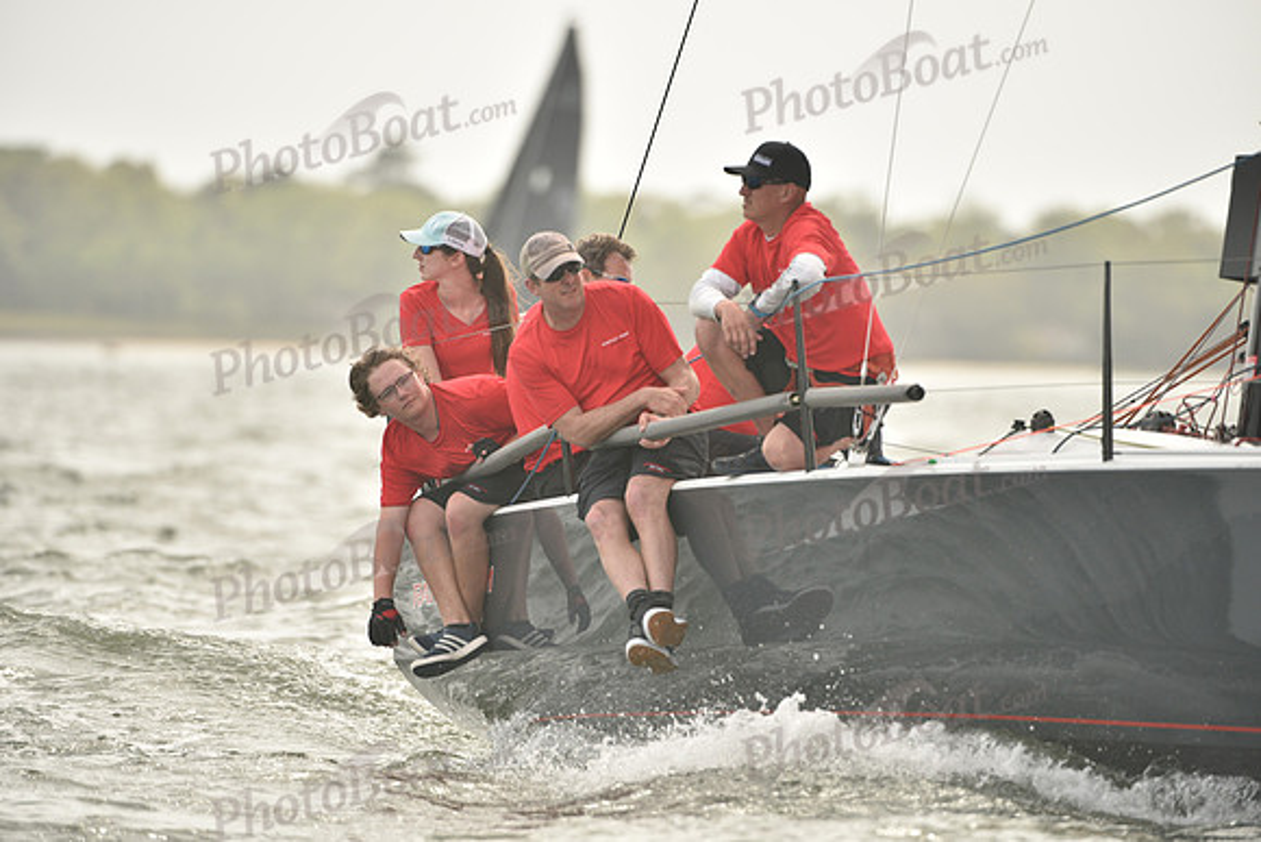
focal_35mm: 300
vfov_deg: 4.6
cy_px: 421
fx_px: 10510
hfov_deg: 6.9
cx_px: 630
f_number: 5
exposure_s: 1/1250
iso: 320
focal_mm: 300
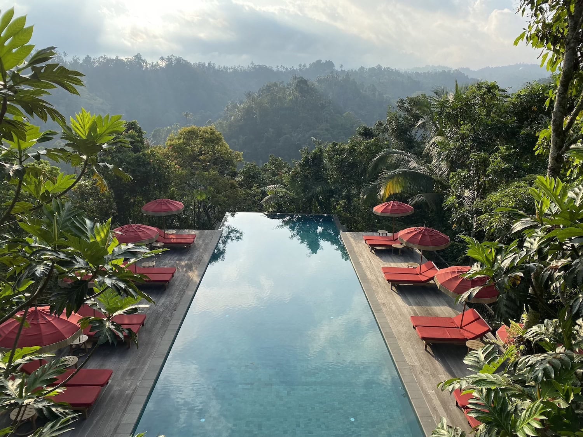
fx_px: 438
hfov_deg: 67.3
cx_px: 292
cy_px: 218
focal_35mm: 26
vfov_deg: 53.1
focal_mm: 4.2
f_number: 1.8
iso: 32
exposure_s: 1/1412
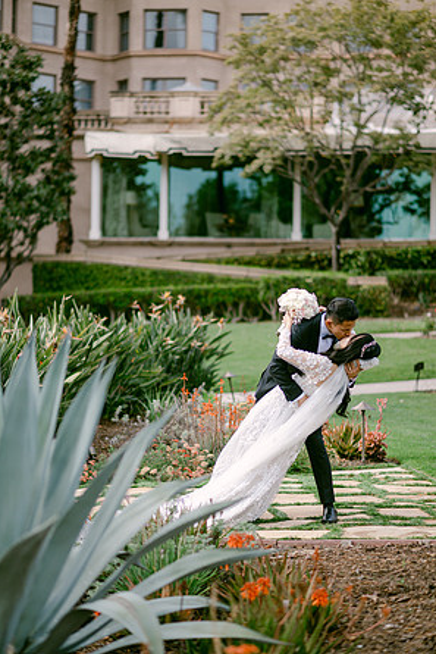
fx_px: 1561
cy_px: 329
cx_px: 217
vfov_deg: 23.6
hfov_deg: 15.9
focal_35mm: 86
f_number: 2
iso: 100
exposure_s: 1/1600
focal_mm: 85
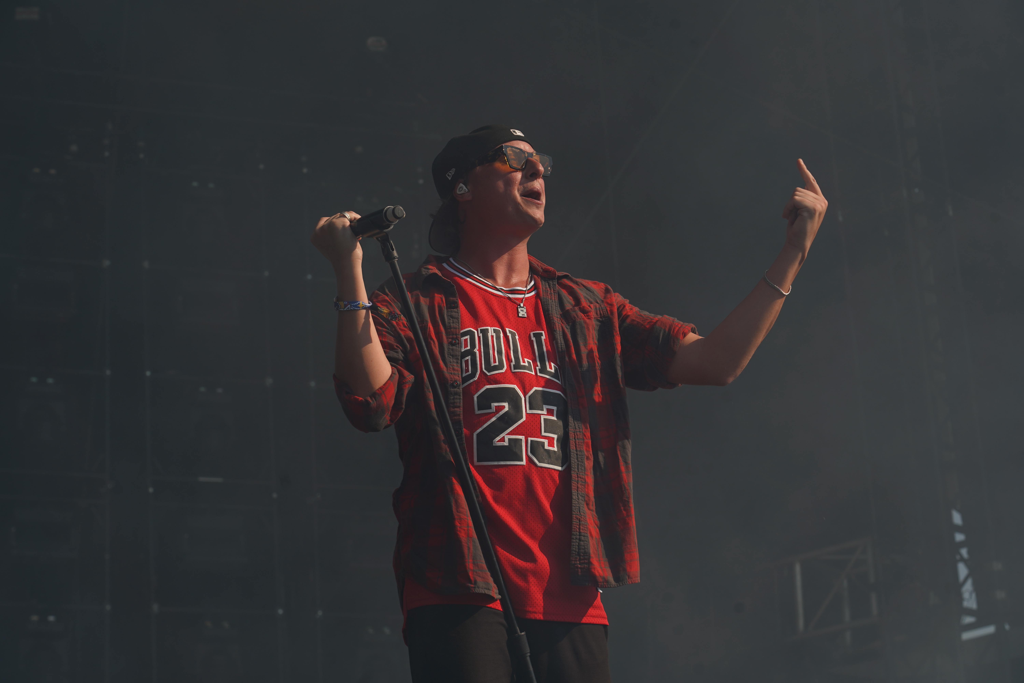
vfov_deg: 13.0
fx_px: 2986
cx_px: 512
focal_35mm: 105
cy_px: 342
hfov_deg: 19.5
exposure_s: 1/500
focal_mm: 105
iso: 100
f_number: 8
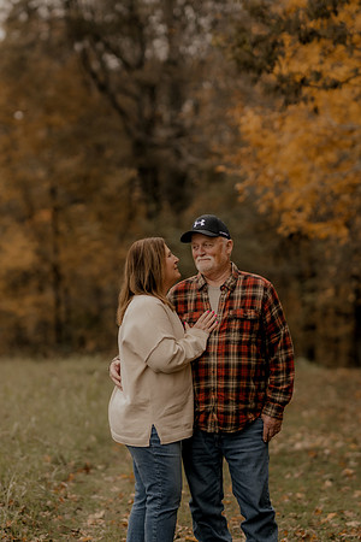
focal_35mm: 127
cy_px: 271
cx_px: 180
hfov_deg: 10.8
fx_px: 1910
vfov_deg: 16.1
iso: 250
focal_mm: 85
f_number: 1.8
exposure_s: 1/2500
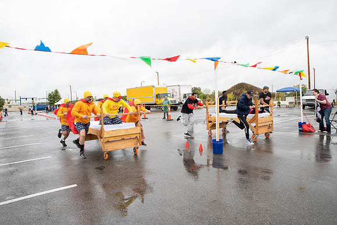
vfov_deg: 53.1
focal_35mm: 24
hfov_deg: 73.8
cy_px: 112
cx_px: 168
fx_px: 225
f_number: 6.3
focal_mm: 24
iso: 400
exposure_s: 1/400
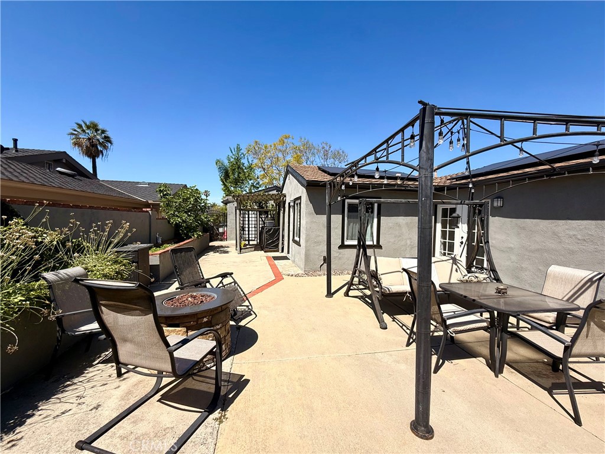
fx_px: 245
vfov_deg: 85.7
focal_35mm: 14
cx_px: 302
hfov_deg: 102.1
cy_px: 227
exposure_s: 1/2611
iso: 50
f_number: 2.2
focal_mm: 2.22
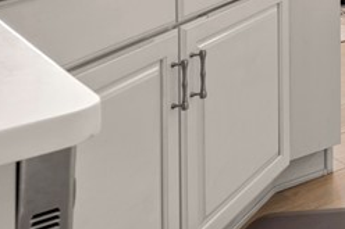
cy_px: -175
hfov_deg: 17.3
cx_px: 740
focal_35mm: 70
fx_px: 670
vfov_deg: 16.5
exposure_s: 1/1.25
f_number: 9
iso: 100
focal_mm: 16
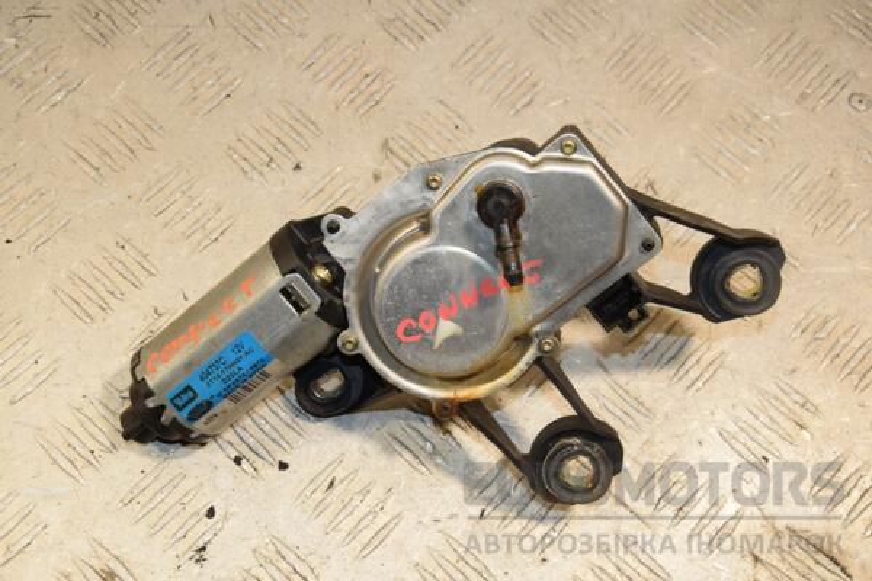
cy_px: 290
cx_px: 436
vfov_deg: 21.6
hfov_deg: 31.9
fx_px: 1526
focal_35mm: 63
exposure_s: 1/200
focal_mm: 42
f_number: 8
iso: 800
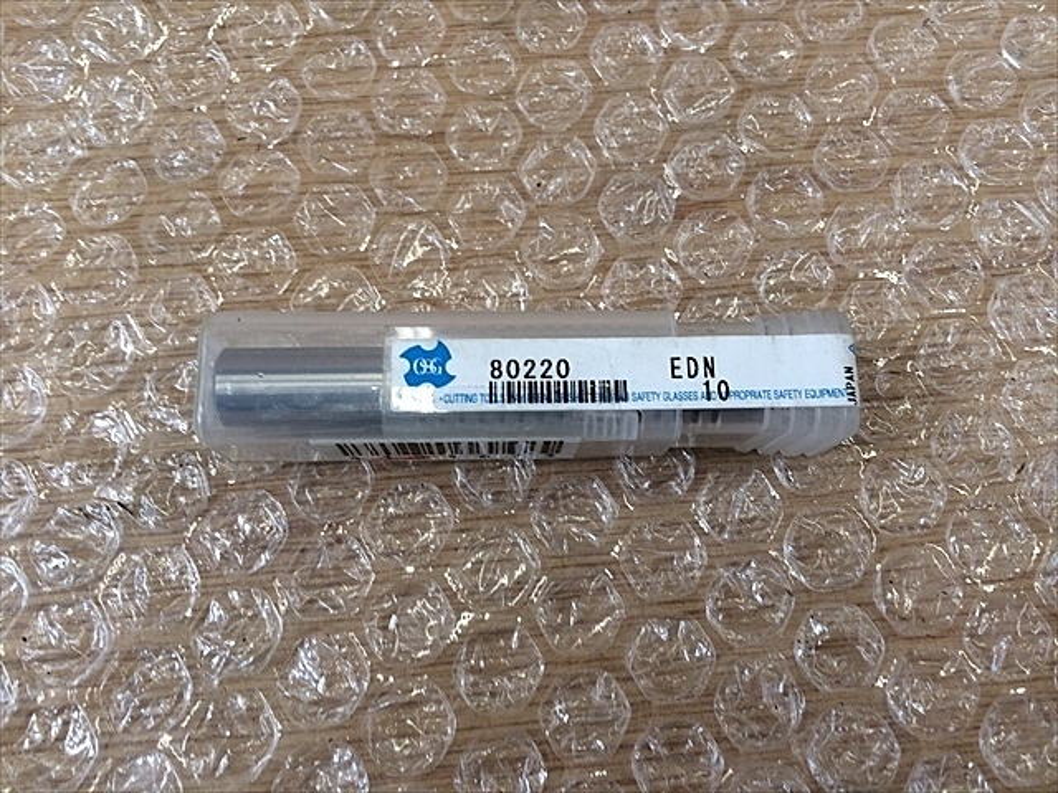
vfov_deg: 48.2
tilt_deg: -74.4
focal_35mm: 29
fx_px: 886
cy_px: 396
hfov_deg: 61.7
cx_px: 529
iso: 50
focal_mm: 4.15
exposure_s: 1/60
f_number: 2.2
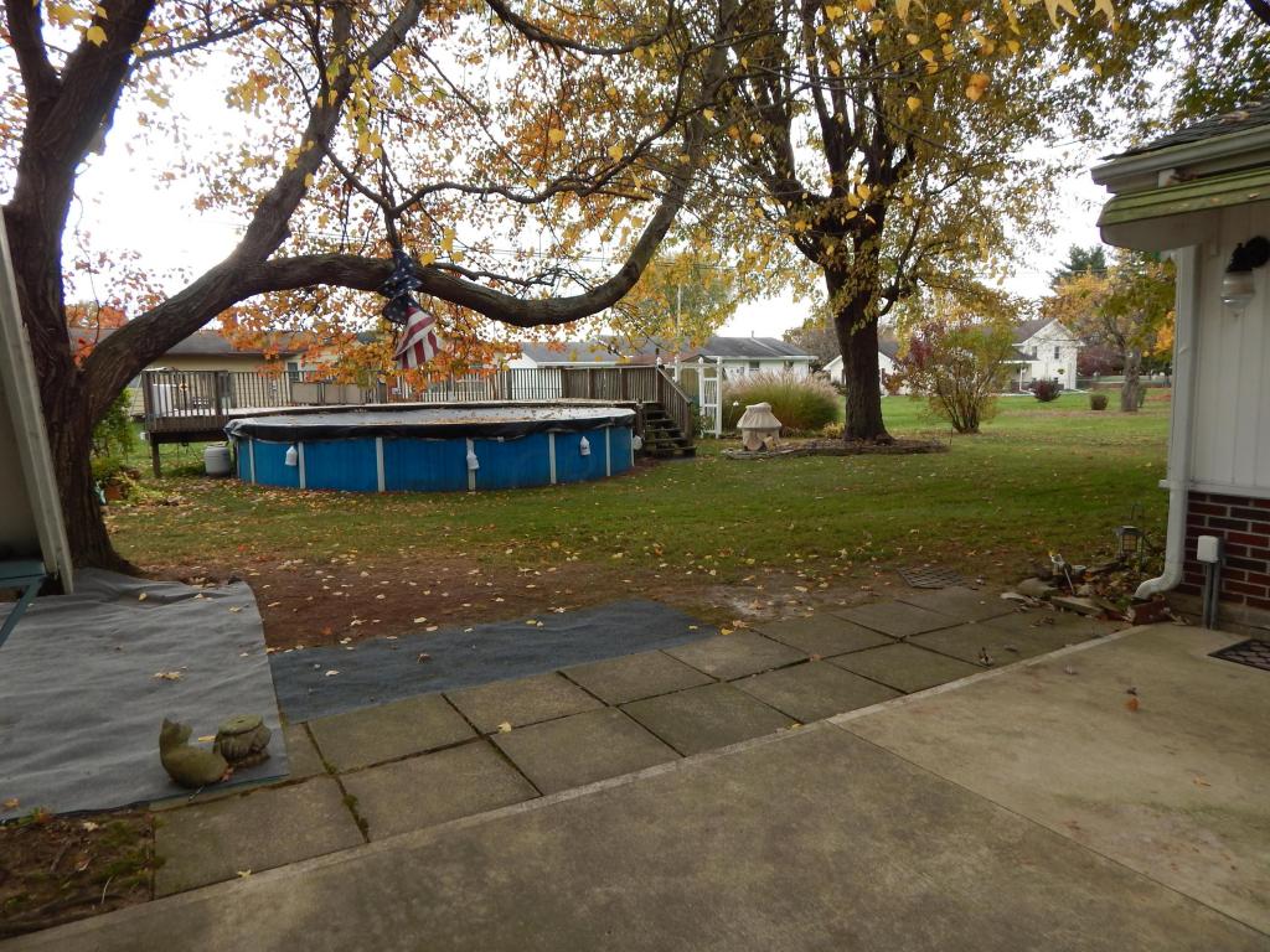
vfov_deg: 58.9
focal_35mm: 23
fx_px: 844
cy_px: 476
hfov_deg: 73.9
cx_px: 635
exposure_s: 1/250
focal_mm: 4
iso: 125
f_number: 3
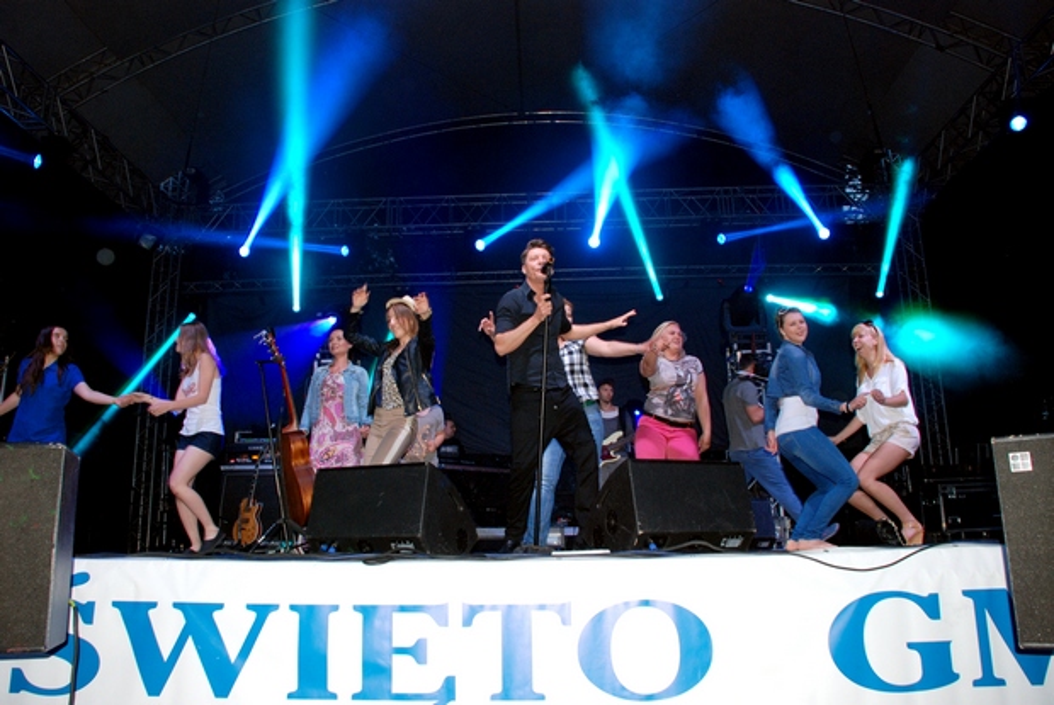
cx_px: 527
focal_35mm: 27
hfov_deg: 67.3
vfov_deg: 48.0
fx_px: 791
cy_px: 352
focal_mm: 18
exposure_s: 1/60
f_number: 5.6
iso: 400
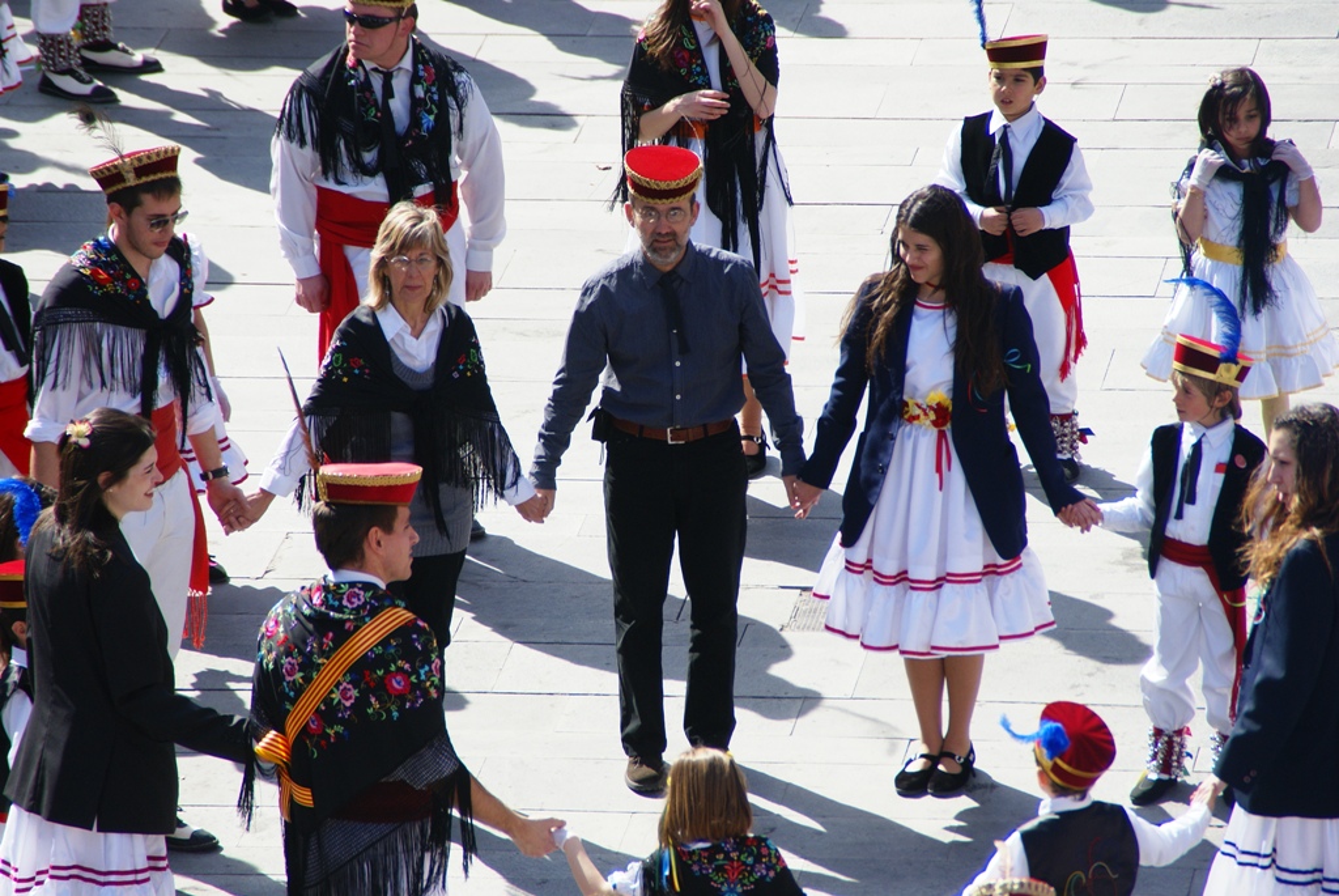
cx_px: 670
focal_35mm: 300
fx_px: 11169
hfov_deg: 6.9
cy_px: 448
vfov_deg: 4.6
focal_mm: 200
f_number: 6.3
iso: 125
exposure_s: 1/320
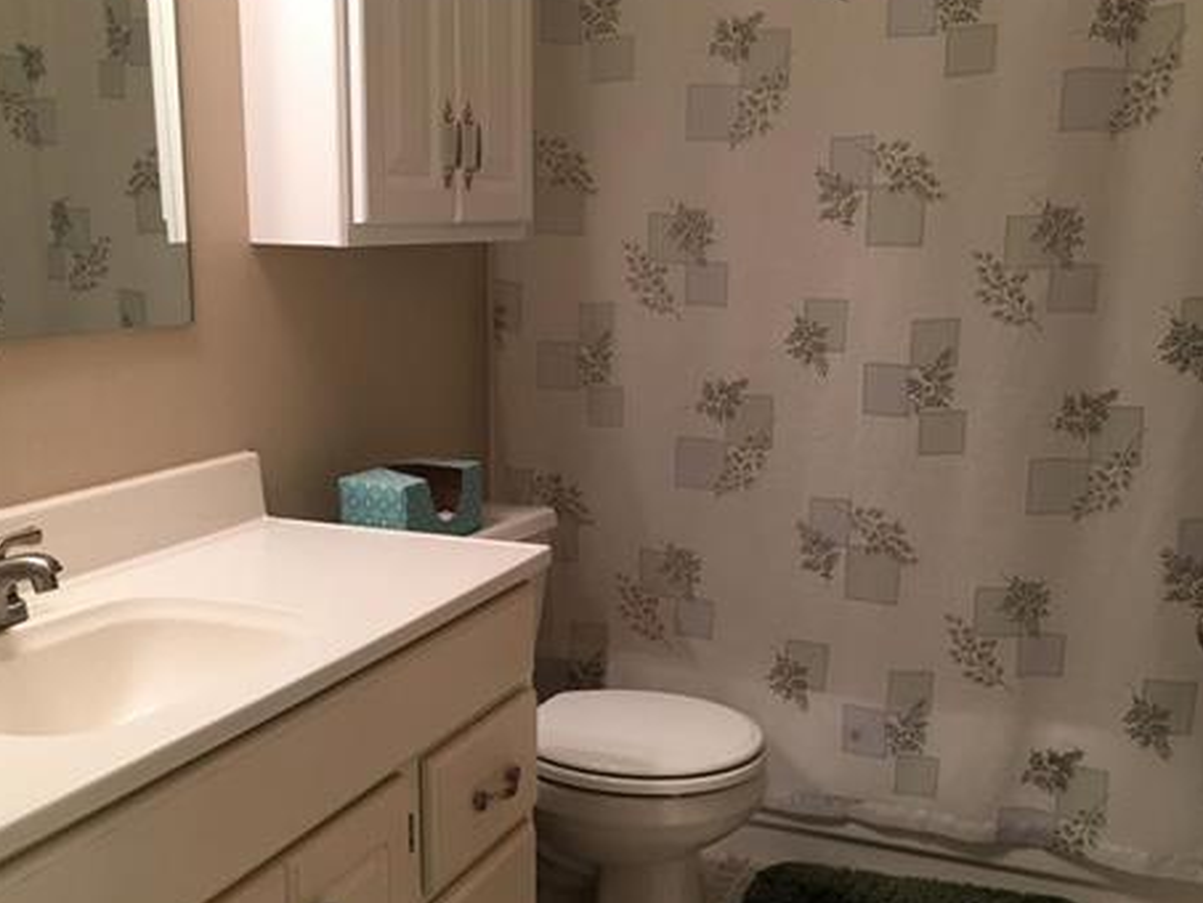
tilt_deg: -12.4
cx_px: 579
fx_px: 1425
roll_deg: -0.5
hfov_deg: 45.8
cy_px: 555
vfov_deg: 35.0
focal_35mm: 41
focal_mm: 4.15
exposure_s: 1/15
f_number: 2.2
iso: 32
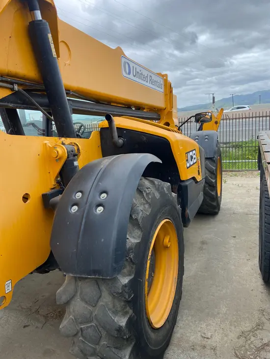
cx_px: 135
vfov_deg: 67.3
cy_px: 180
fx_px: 270
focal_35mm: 26
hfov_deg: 53.1
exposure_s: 1/1170
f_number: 1.8
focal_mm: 4.25
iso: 32
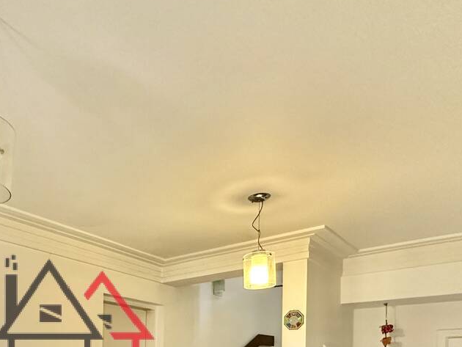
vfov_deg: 37.6
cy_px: 374
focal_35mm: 32
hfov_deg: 53.5
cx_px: 102
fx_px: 427
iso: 640
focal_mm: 2.22
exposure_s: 1/60
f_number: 2.2
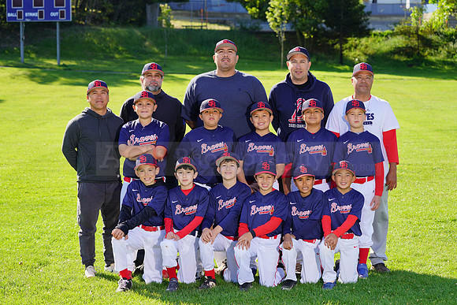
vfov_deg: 13.7
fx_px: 1270
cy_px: 152
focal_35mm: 100
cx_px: 228
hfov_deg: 20.4
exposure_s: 1/250
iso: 100
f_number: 5.6
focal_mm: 100
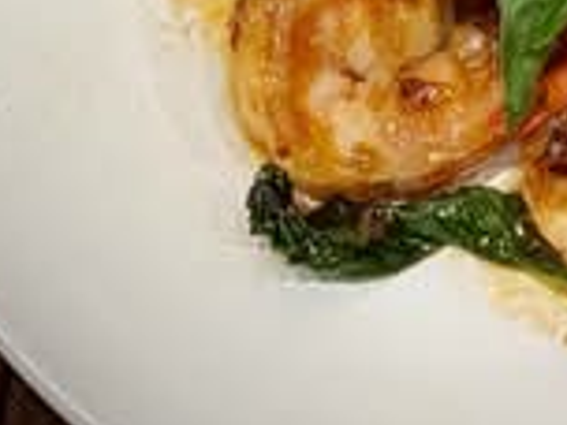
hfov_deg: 10.5
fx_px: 3030
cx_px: 686
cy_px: -350
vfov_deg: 7.8
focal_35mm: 185
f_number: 1.78
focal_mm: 6.76
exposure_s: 1/60
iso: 64
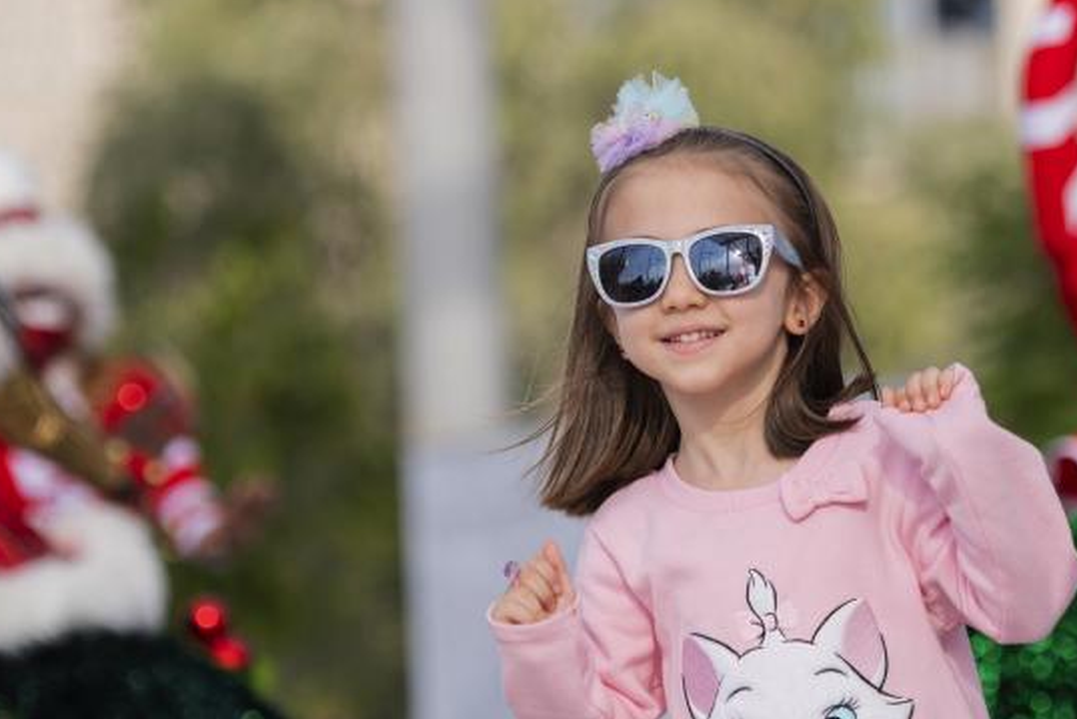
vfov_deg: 7.0
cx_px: 657
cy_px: 491
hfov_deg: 10.5
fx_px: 5835
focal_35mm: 195
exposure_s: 1/800
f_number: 2.8
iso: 64
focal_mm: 105
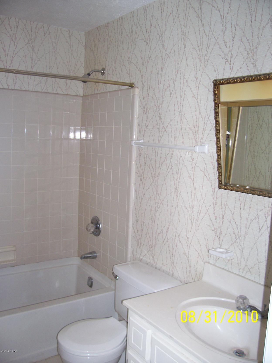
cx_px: 136
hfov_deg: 41.8
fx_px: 356
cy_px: 182
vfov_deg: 54.0
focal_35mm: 34
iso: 80
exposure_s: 1/64
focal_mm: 5.6
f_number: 2.7
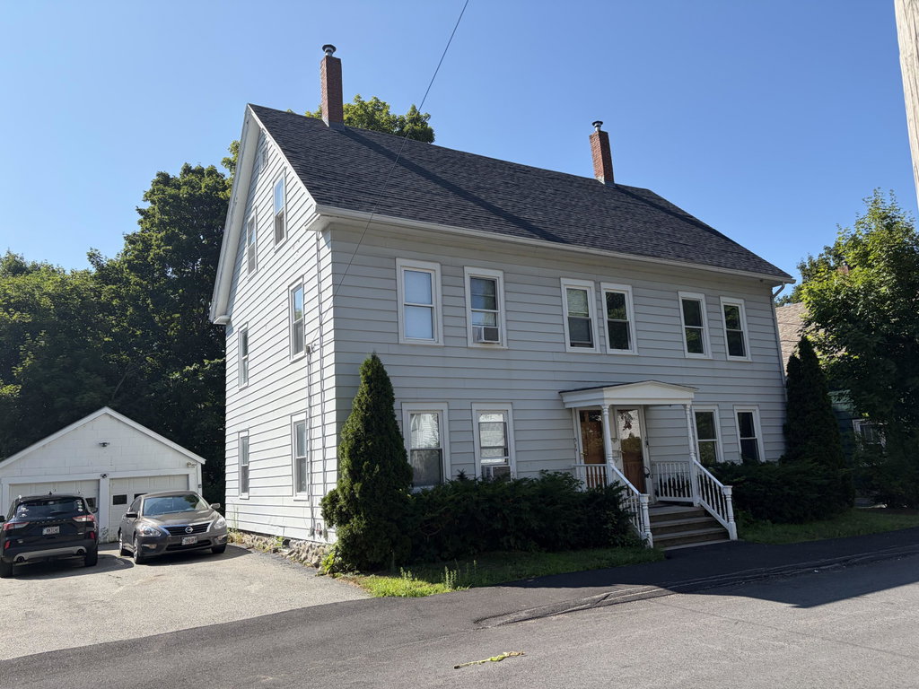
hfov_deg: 67.3
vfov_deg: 53.1
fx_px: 690
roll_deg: +4.2
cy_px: 344
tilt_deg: +9.6
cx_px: 460
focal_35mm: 26
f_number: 1.6
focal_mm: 5.96
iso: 50
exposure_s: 1/2985
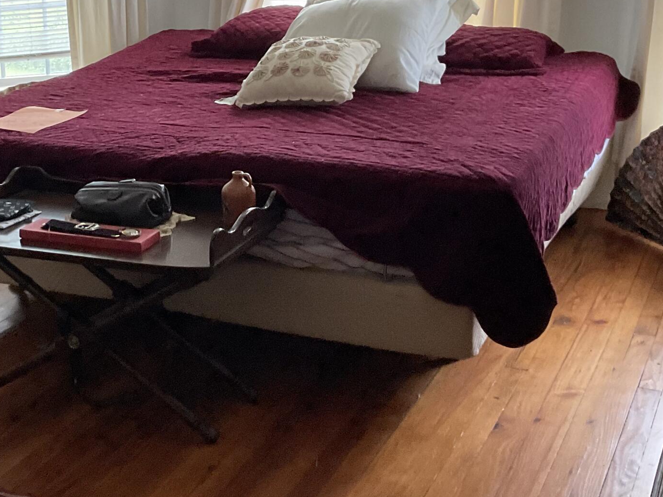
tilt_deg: -16.7
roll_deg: +2.1
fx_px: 1207
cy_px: 220
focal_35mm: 63
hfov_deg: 30.2
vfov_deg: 23.3
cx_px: 163
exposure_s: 1/60
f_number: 1.8
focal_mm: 3
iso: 200
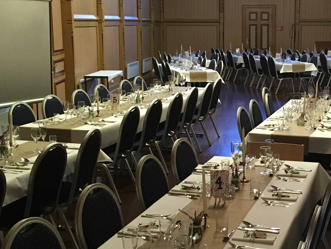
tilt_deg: -9.1
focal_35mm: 59
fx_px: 564
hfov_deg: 32.3
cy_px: 116
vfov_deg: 24.8
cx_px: 234
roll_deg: -0.2
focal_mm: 4.15
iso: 250
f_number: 2.2
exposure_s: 1/17
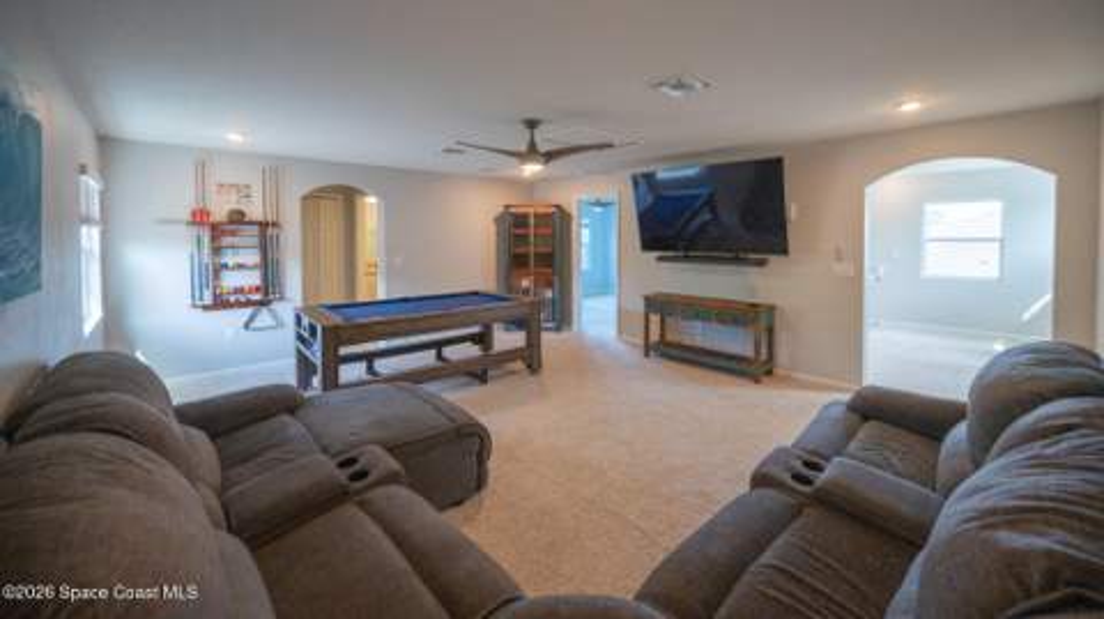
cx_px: 552
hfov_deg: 104.3
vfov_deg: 70.9
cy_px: 252
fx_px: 429
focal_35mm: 15
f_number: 5
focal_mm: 14
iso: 200
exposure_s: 1/125
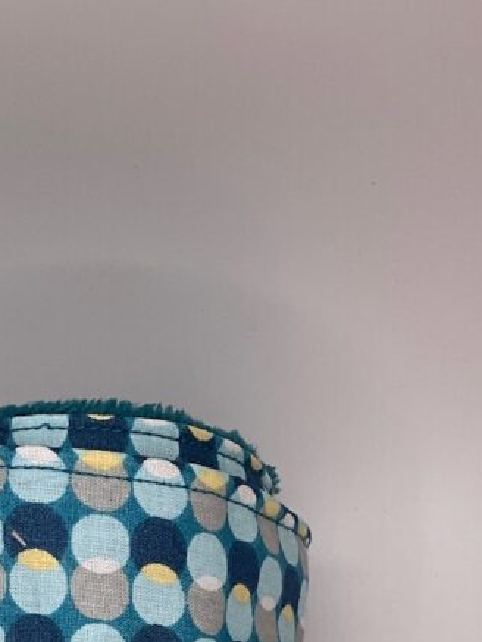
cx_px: 169
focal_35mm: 68
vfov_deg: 25.9
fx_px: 1262
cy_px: 742
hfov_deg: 21.6
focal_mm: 3
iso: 25
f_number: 1.8
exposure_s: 1/360
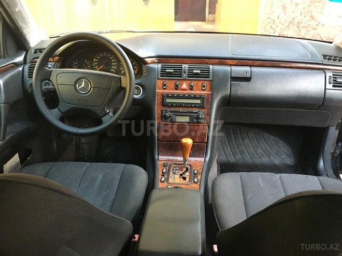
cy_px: 128
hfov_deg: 61.7
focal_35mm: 29
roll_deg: +0.0
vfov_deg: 48.2
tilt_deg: -24.8
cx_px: 171
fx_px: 287
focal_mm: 4.15
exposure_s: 1/25
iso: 200
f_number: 2.2
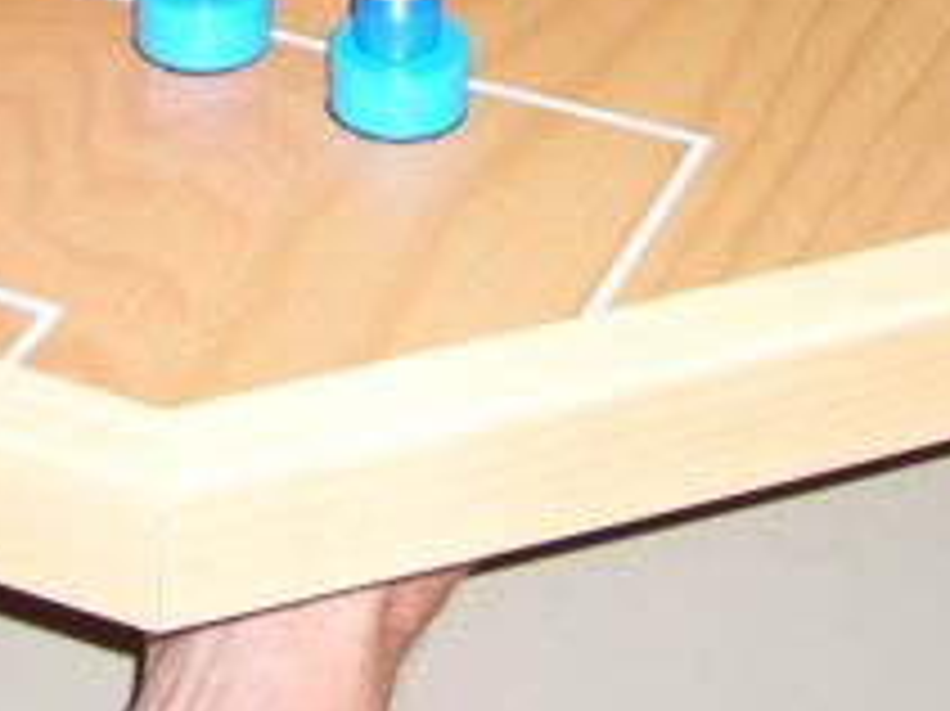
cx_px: 324
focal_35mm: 133
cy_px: -522
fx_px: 3648
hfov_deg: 14.8
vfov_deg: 10.5
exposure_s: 1/60
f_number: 2.6
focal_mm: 5.8
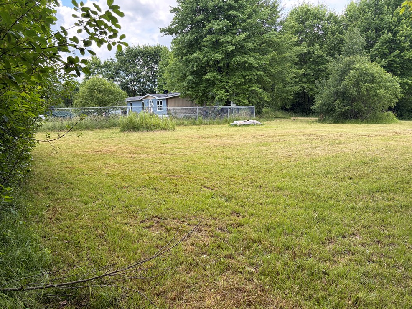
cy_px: 154
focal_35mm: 27
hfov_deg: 65.3
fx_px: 321
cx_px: 211
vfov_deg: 51.4
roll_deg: +1.5
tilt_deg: -7.5
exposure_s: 1/607
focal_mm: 5.96
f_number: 1.6
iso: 64
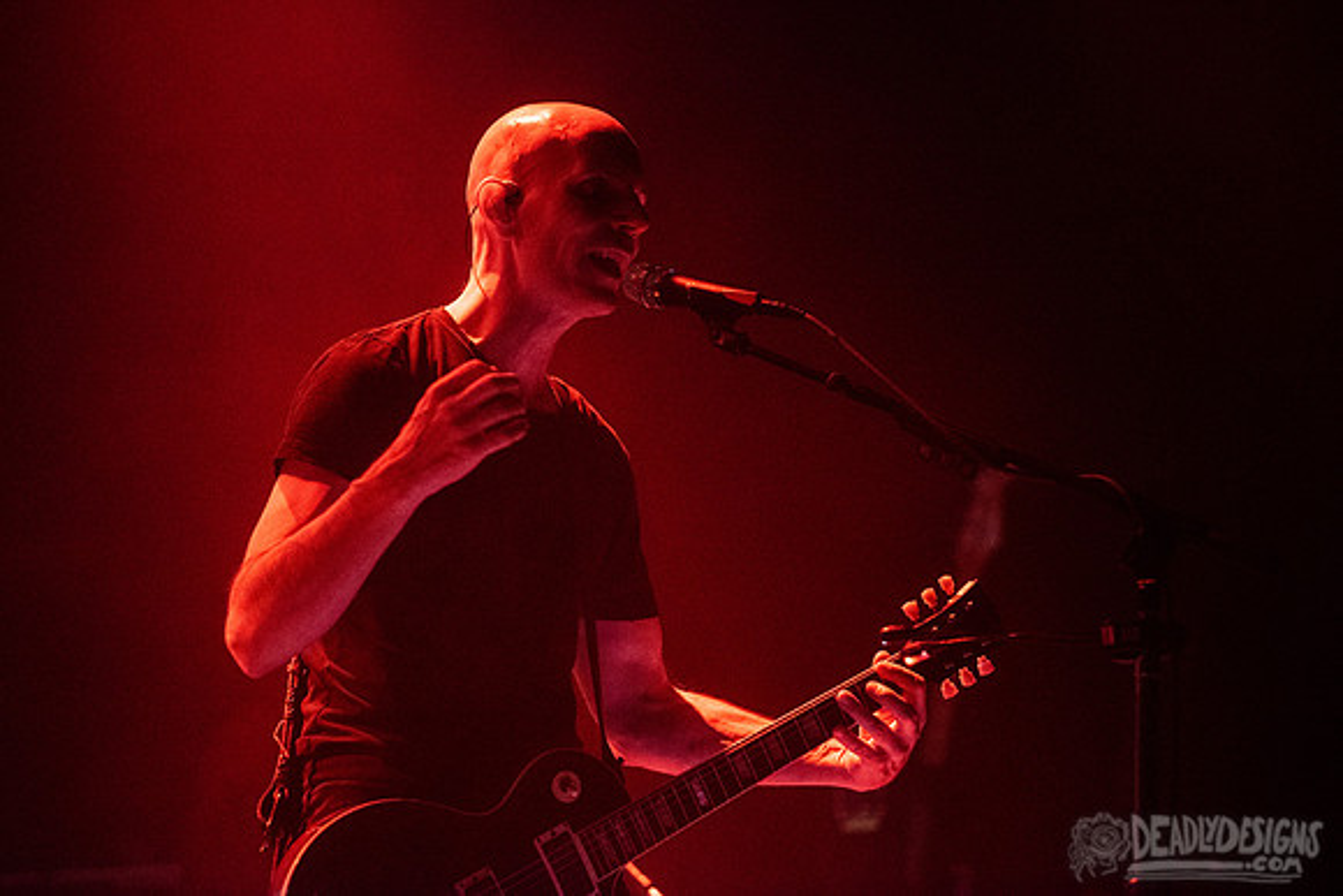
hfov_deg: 12.4
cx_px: 574
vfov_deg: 8.3
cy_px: 383
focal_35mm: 166
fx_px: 6193
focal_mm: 145
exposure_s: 1/100
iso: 3200
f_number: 3.2
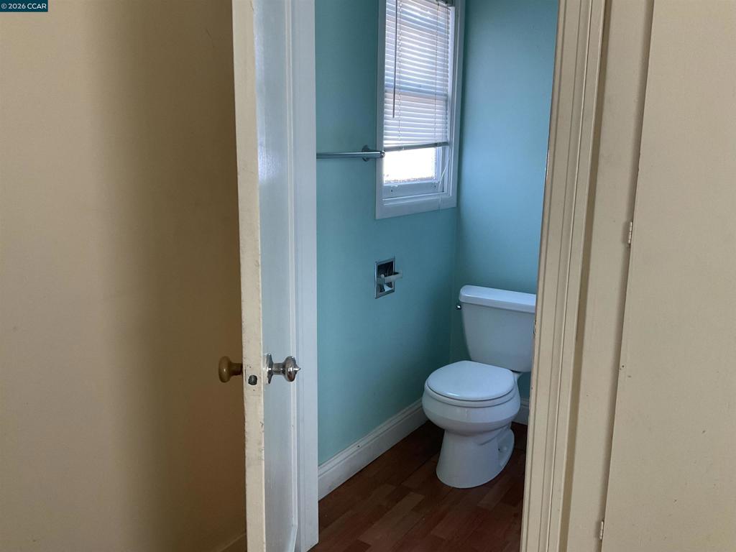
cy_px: 276
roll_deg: -0.7
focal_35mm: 29
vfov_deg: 48.2
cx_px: 368
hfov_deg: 61.7
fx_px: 617
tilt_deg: -10.9
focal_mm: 3
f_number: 1.8
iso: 160
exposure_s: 1/60
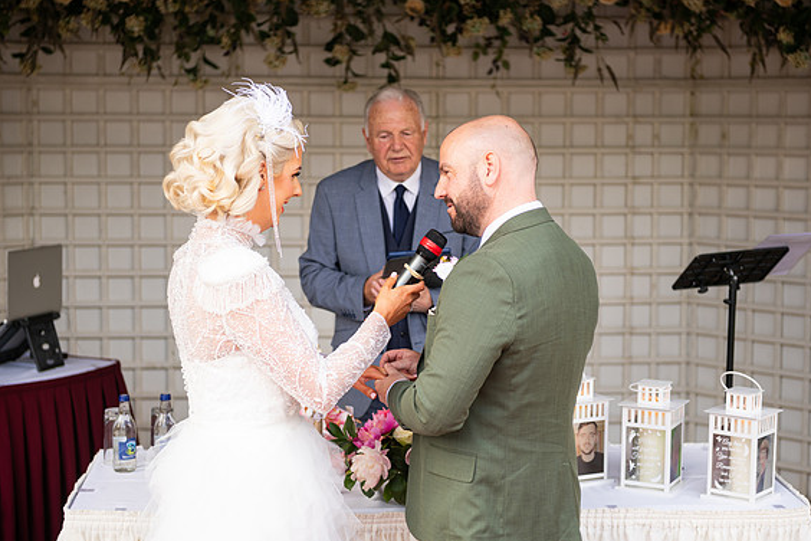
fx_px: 1622
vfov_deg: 18.9
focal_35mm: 72
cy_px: 277
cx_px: 416
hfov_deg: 28.1
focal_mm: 70
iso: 100
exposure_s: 1/160
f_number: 3.5
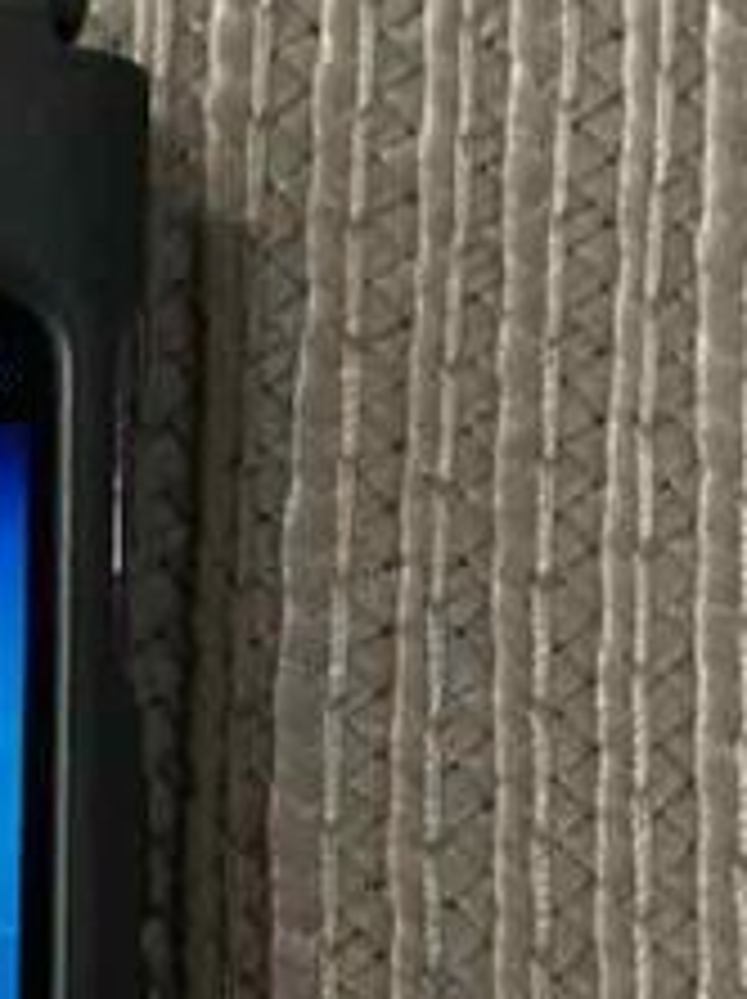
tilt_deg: -81.9
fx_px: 3459
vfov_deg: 16.4
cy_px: 711
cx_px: -729
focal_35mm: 120
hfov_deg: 11.2
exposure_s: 1/50
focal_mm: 5.7
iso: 320
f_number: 1.5
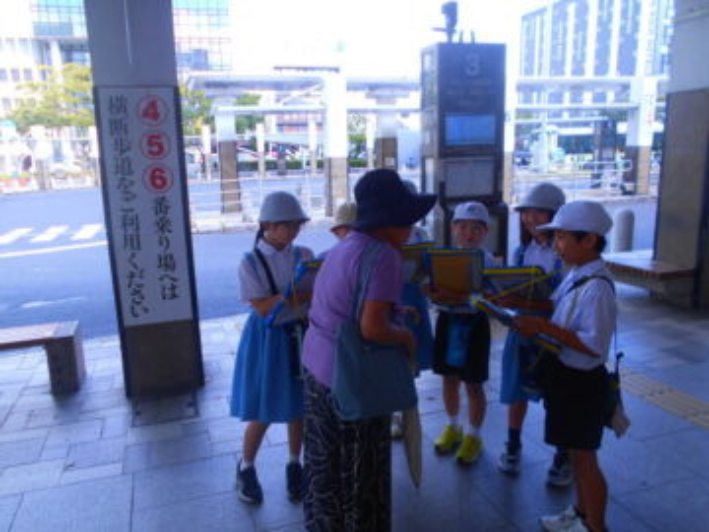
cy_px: 266
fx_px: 533
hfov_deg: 67.3
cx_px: 354
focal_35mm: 26
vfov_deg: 53.1
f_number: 3.2
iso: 80
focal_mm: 4.6
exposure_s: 1/200
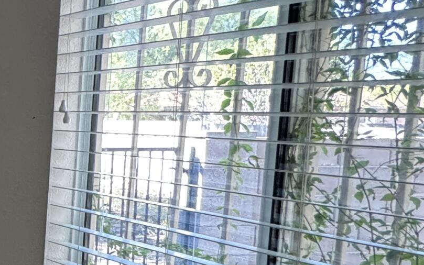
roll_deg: -0.3
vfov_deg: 23.5
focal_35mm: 55
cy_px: 166
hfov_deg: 22.6
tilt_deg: -6.1
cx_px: -324
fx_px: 636
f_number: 2.2
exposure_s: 1/120
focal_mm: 2.22
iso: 250
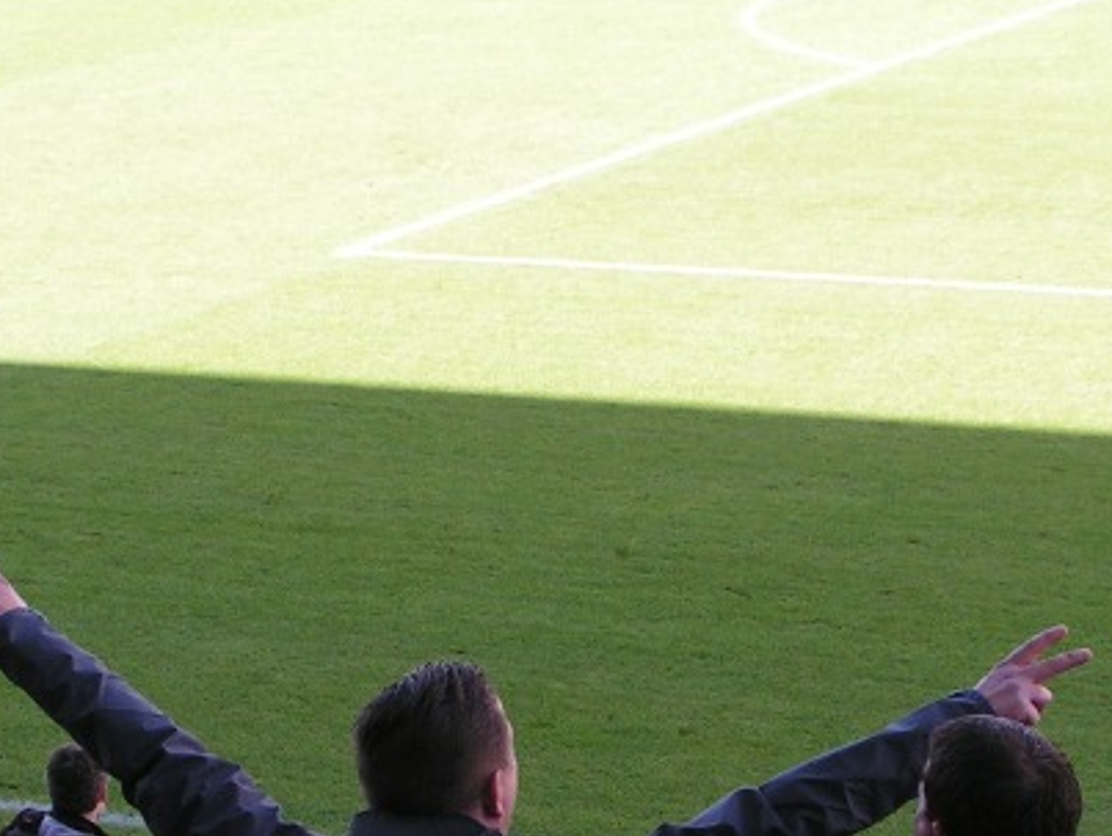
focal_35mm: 119
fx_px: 3826
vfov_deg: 12.4
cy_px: 654
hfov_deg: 16.5
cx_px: 491
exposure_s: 1/125
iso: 50
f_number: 4.5
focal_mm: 9.2
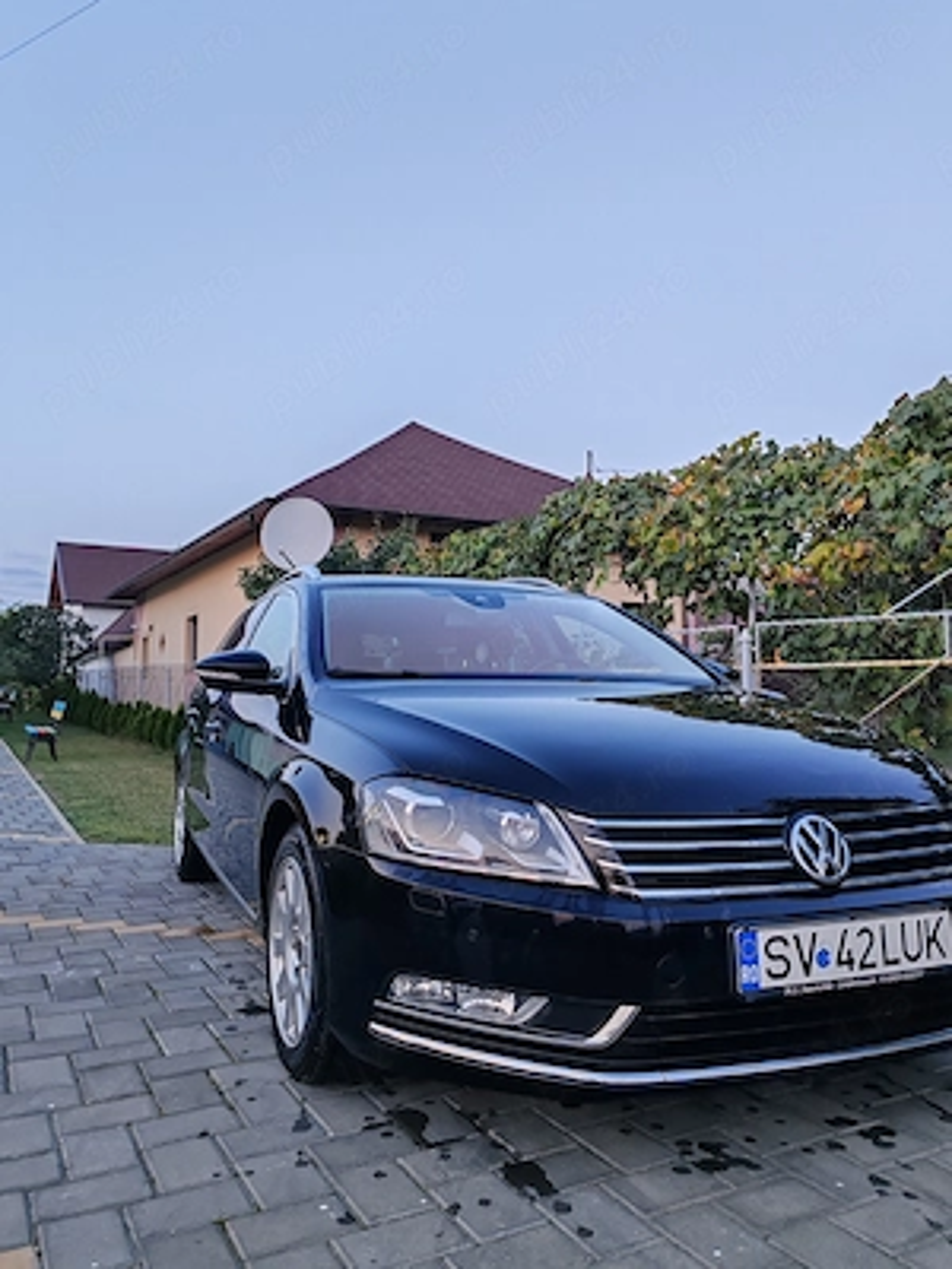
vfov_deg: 65.3
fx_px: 990
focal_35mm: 27
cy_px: 634
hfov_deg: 51.4
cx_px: 476
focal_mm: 6.12
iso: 800
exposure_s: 1/100
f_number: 1.9
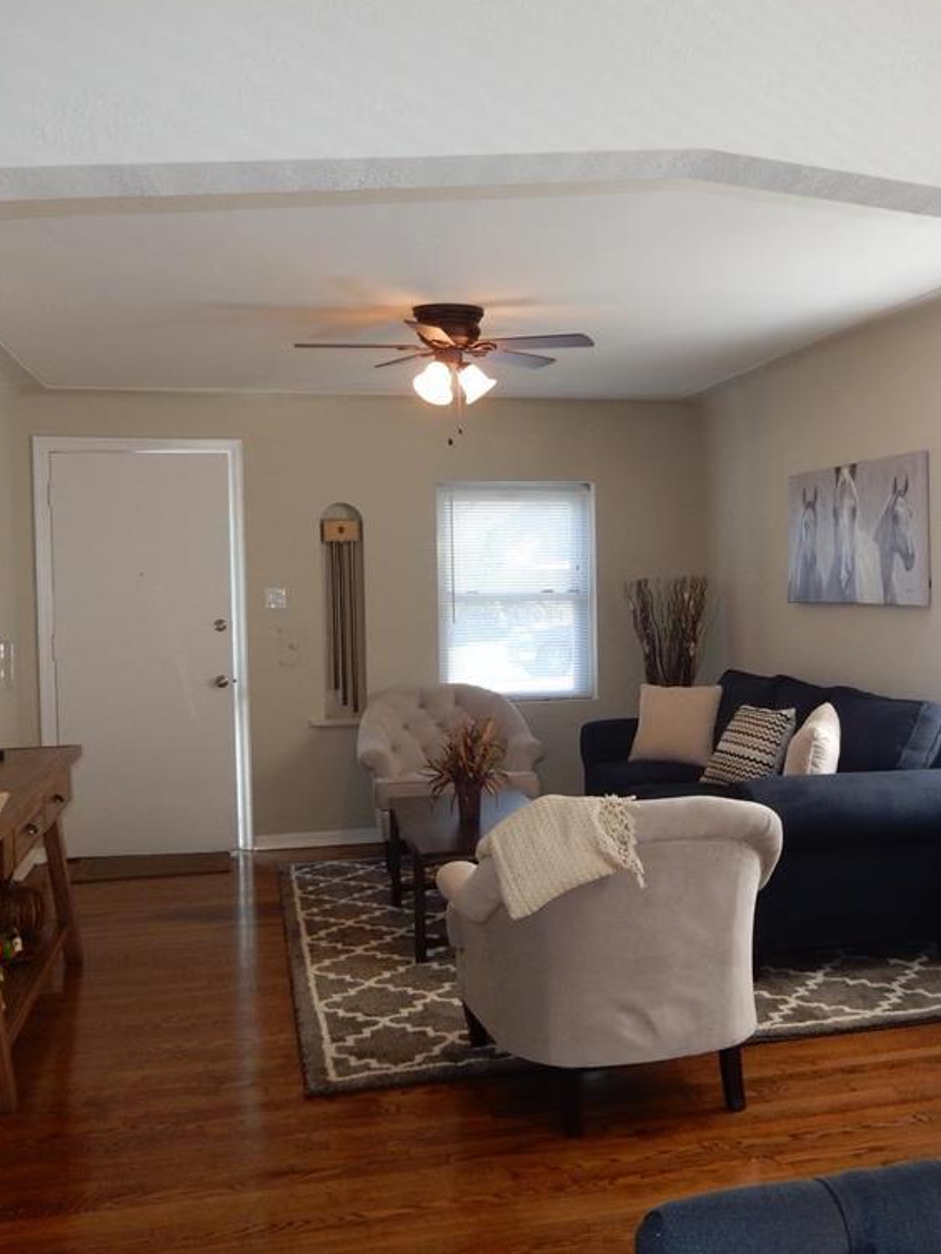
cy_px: 621
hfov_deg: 41.7
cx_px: 548
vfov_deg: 53.9
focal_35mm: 34
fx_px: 1232
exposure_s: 1/30
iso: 140
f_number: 3.7
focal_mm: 4.5
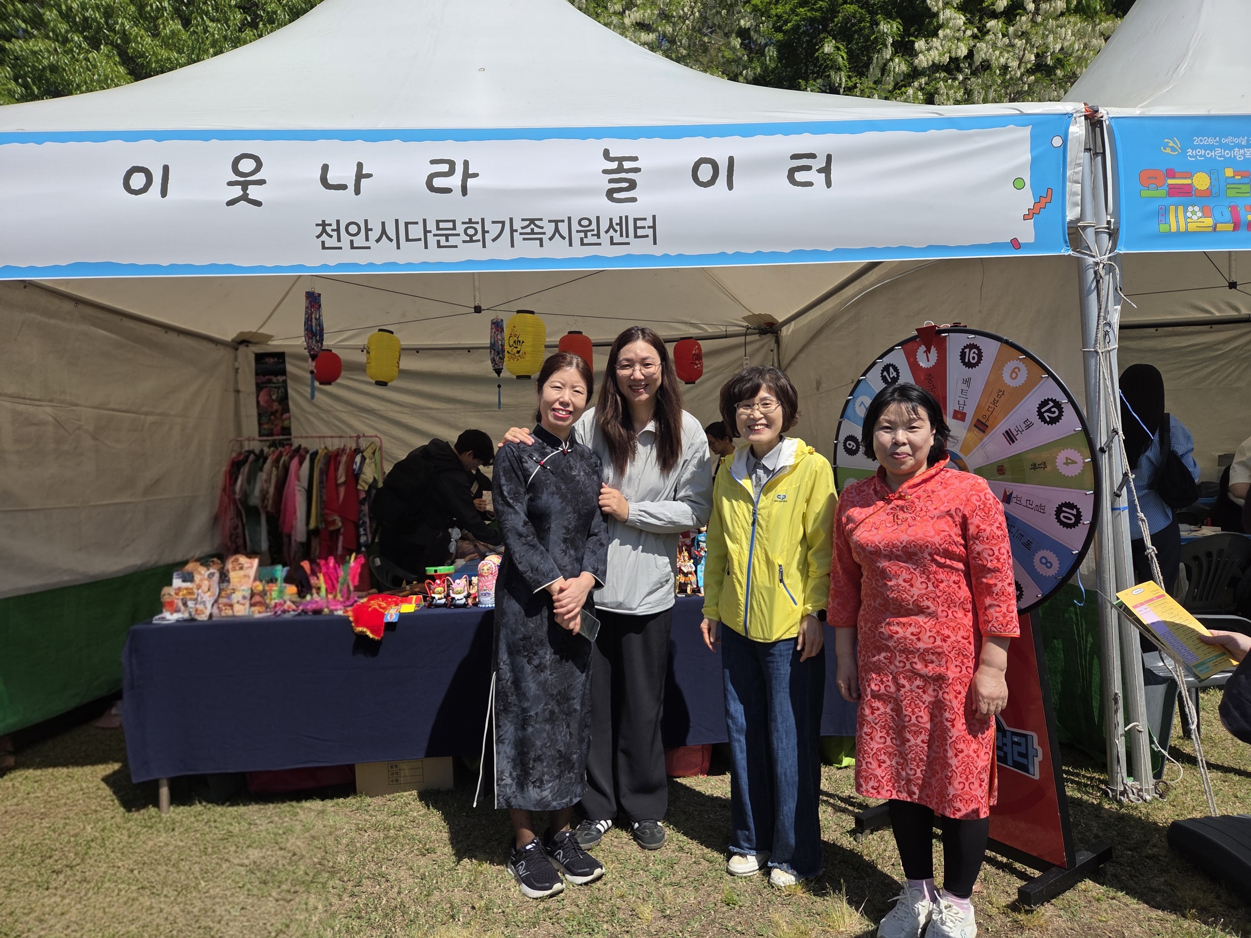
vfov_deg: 58.9
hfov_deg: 73.9
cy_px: 469
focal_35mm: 23
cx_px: 626
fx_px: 831
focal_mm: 5.4
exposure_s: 1/10000
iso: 80
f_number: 1.8
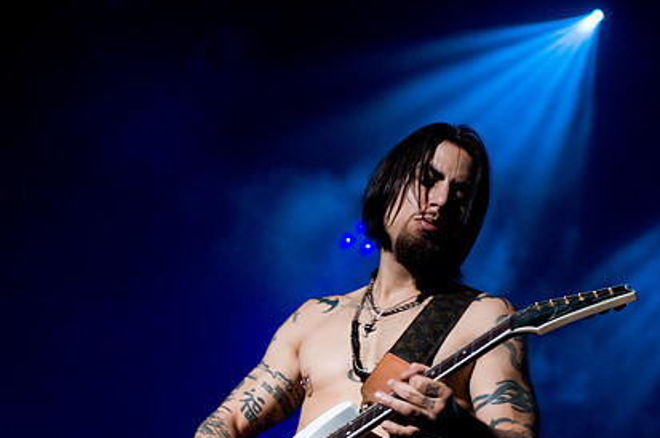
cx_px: 284
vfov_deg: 13.5
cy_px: 303
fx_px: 1849
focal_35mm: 101
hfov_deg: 20.2
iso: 800
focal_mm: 48
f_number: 3.5
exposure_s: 1/200
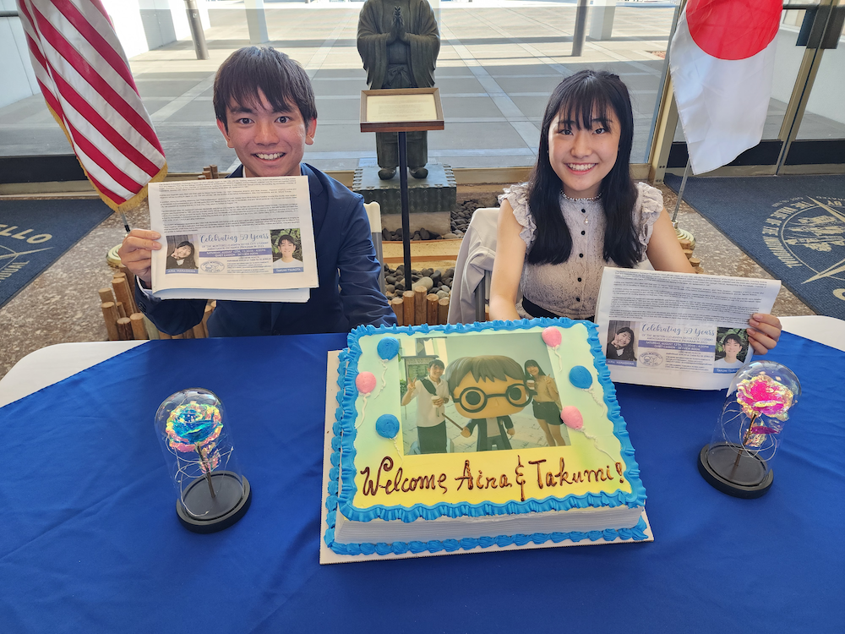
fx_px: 561
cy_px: 317
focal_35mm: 23
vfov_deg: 58.9
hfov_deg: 73.9
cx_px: 422
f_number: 1.8
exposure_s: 1/120
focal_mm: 6.4
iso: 160
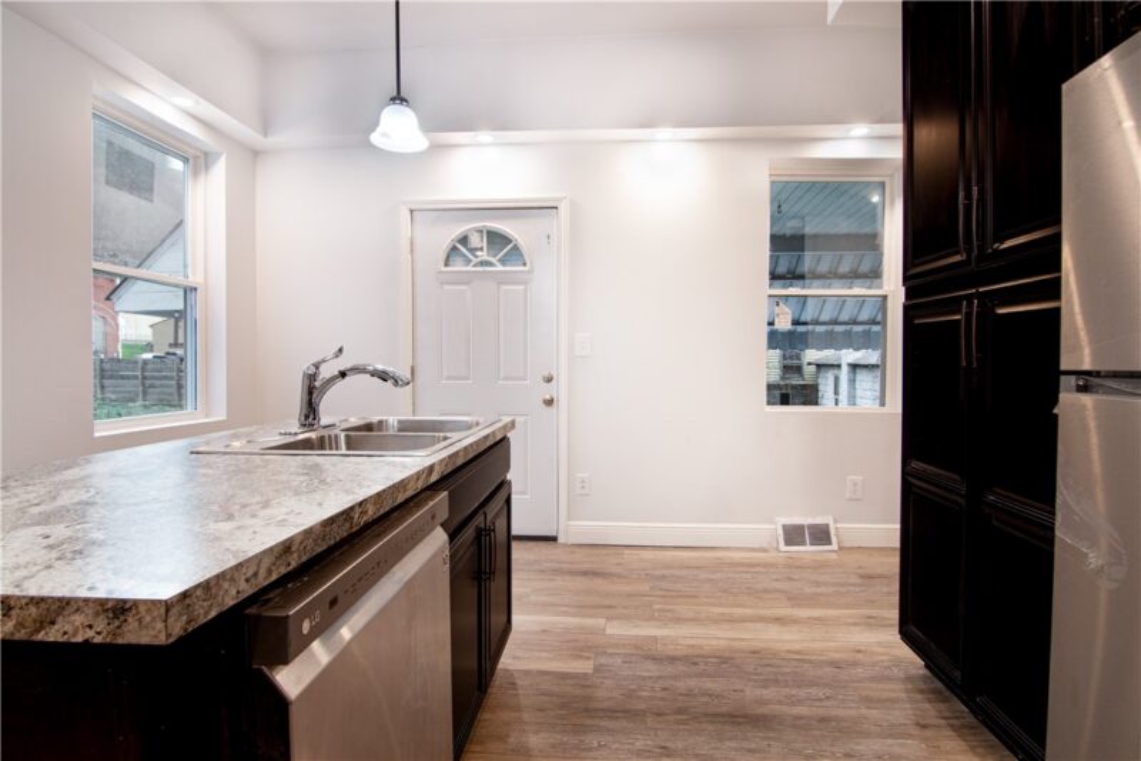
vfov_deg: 72.0
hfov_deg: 95.0
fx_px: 523
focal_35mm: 16
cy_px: 380
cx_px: 570
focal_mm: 11
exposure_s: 6
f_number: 9
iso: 500
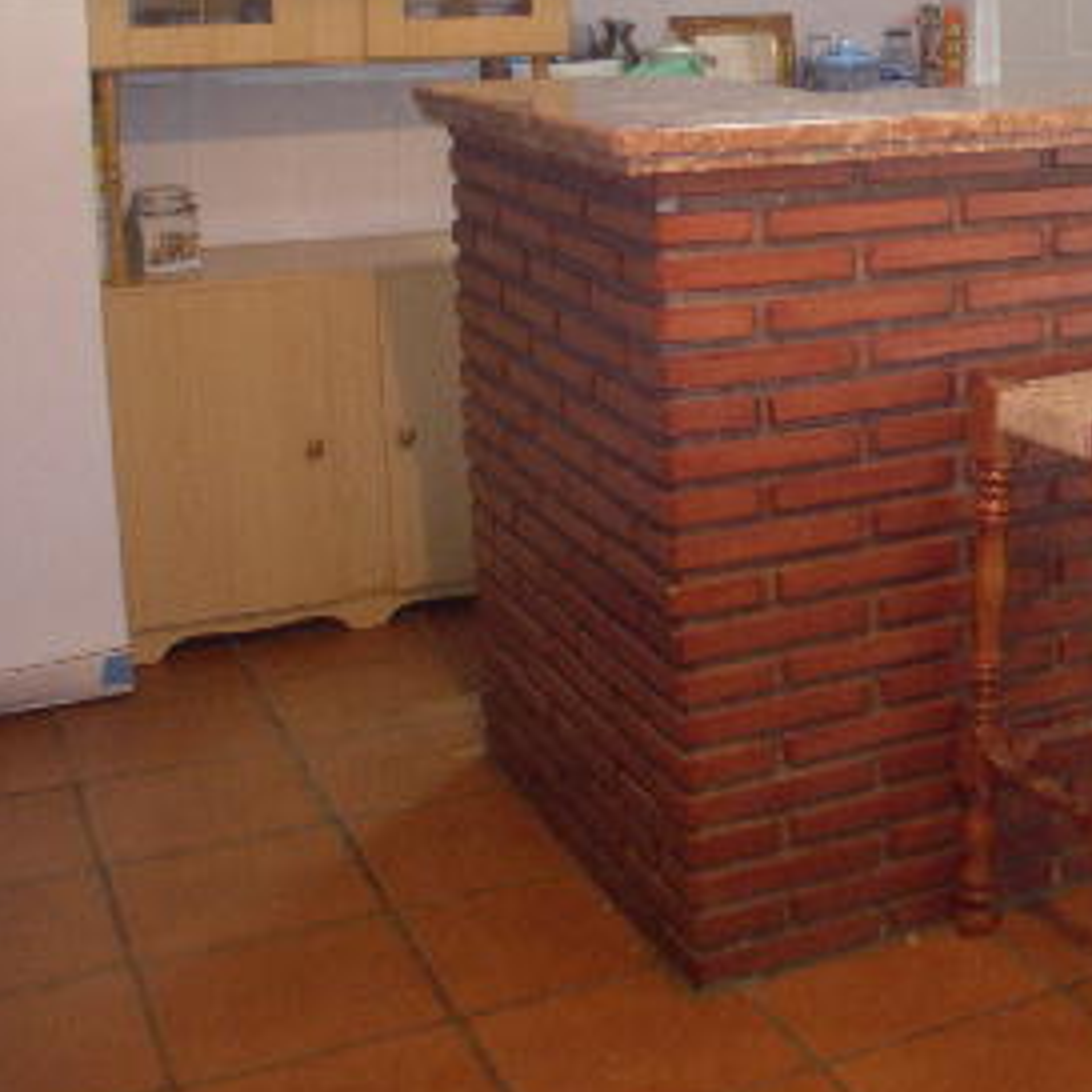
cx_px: 1252
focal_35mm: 82
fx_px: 2927
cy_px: 160
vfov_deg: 20.8
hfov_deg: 20.0
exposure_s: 1/4.4
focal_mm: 8
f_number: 2.8
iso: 200
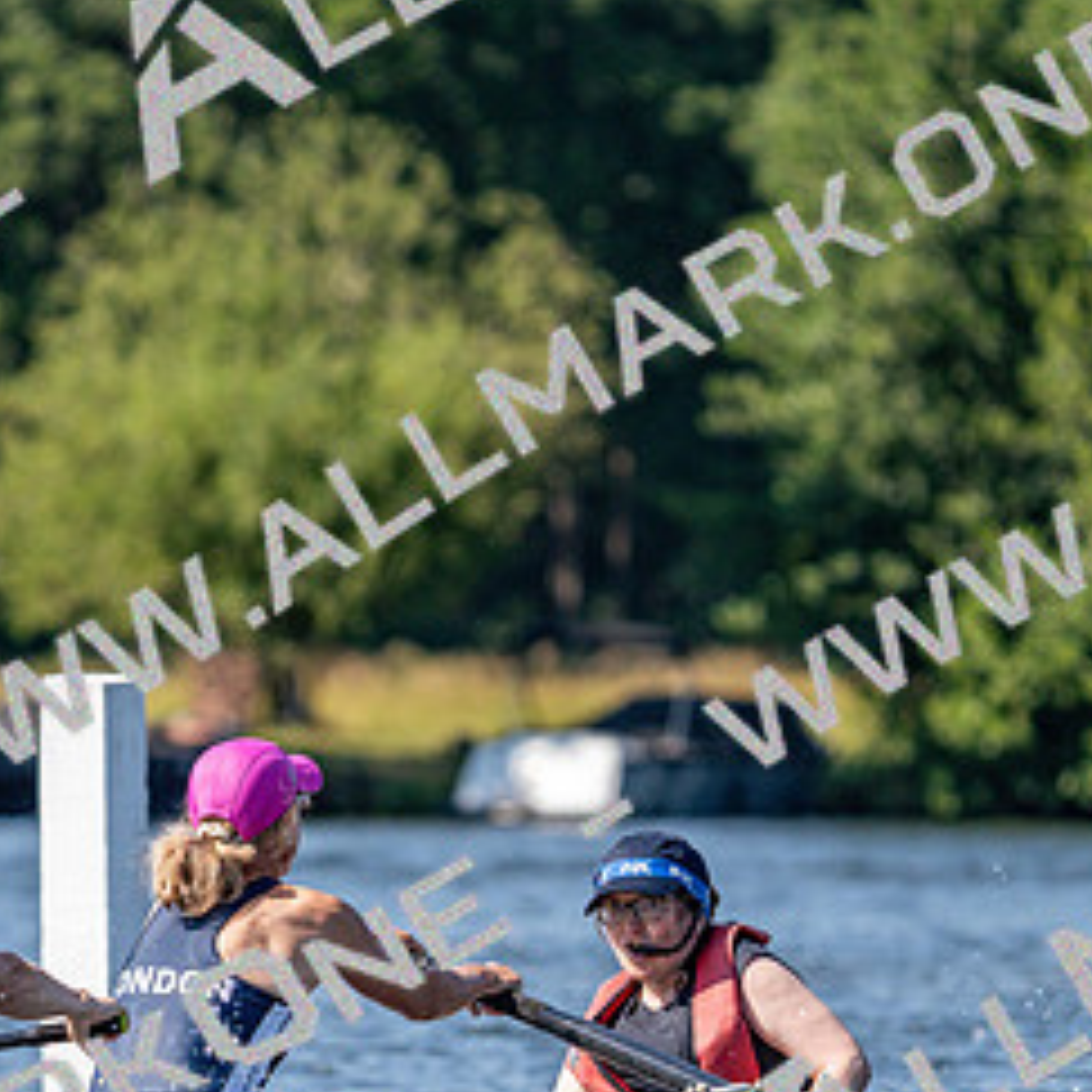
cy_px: 843
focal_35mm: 661
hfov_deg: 2.7
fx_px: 23591
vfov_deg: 2.7
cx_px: 377
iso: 320
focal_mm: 326
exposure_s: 1/1600
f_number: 6.3
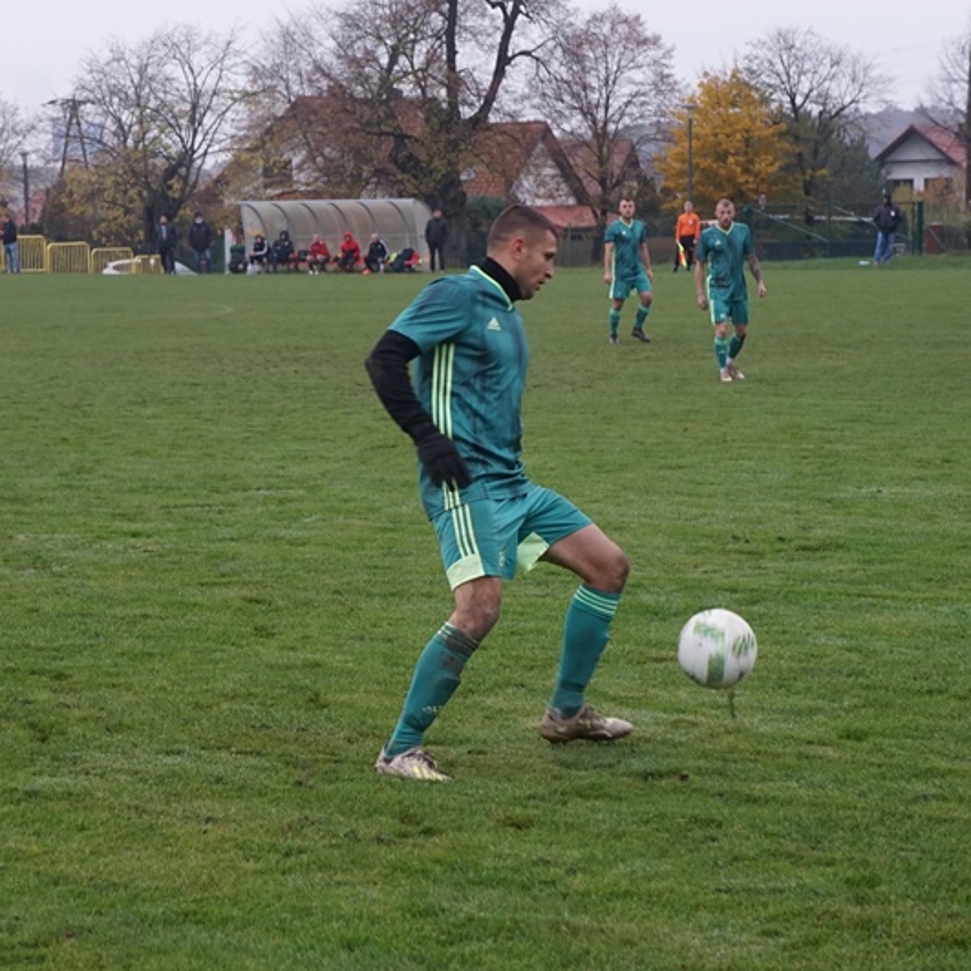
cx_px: 382
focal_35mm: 105
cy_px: 486
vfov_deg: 16.6
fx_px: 3332
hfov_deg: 16.6
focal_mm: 55
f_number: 5.6
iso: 800
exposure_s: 1/160
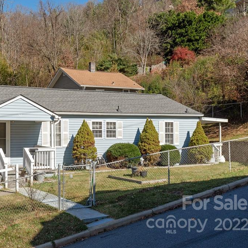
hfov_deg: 36.8
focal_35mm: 45
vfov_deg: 37.6
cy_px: 123
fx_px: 365
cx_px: 69
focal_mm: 35
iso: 320
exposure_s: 1/2000
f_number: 7.1
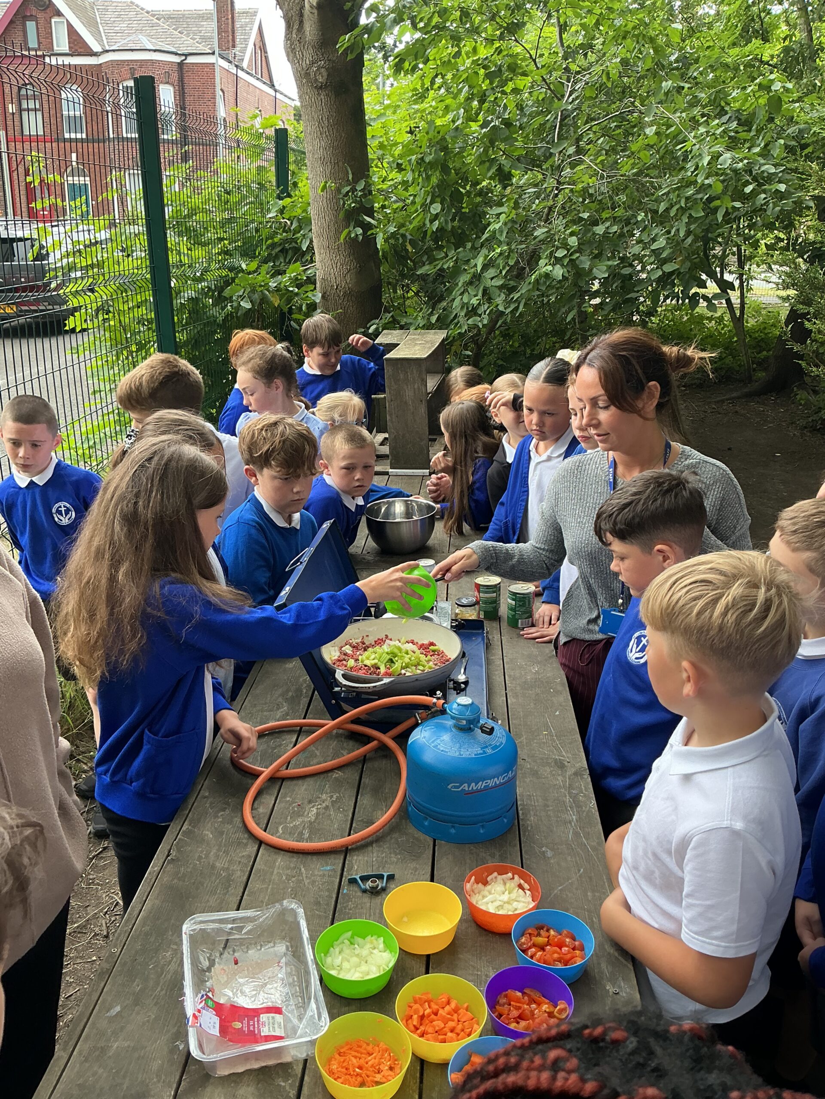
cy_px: 550
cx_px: 412
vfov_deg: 61.7
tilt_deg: -20.0
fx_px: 922
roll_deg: -1.3
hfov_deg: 48.2
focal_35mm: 29
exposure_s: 1/120
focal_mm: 3
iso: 50
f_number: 1.8
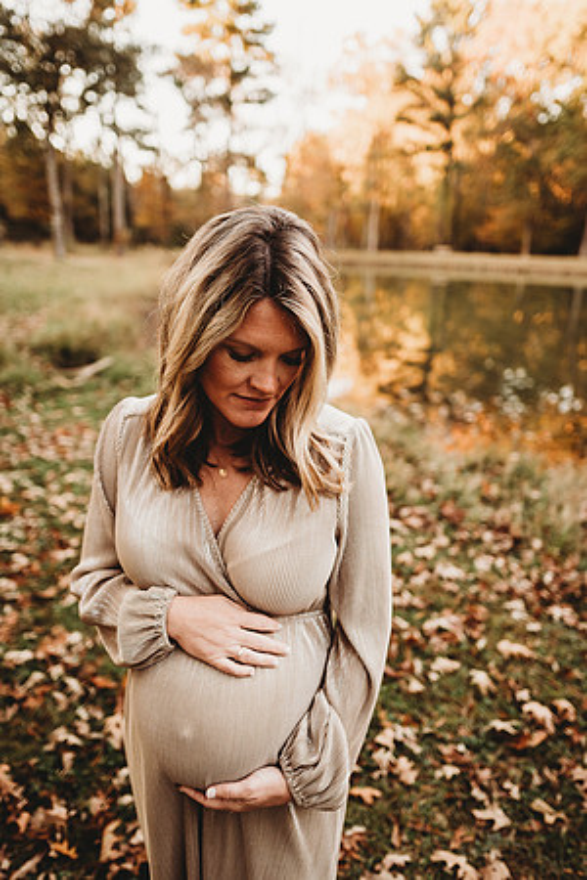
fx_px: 587
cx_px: 294
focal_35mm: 24
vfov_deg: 73.7
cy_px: 440
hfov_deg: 53.1
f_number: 2.2
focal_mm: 24
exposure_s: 1/200
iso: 320
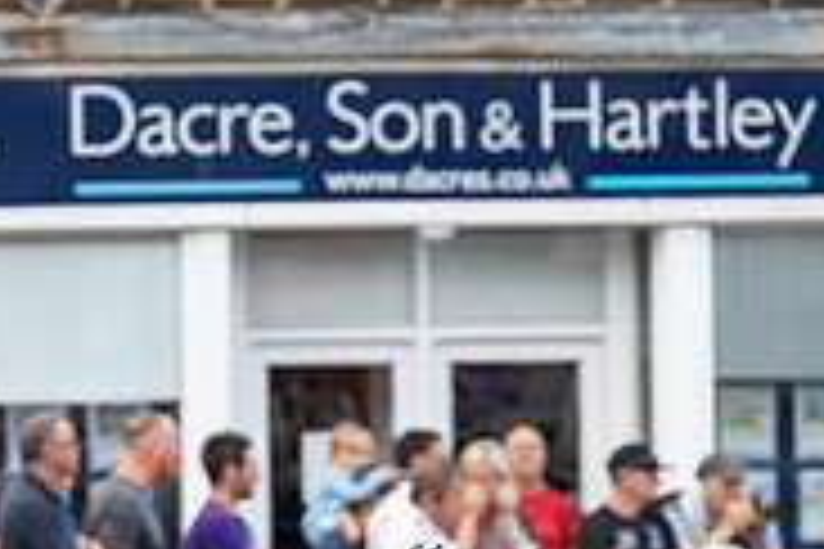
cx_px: -234
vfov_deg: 3.2
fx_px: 9819
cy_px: 713
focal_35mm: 429
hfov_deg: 4.8
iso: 500
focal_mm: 135
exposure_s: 1/1000
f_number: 3.2
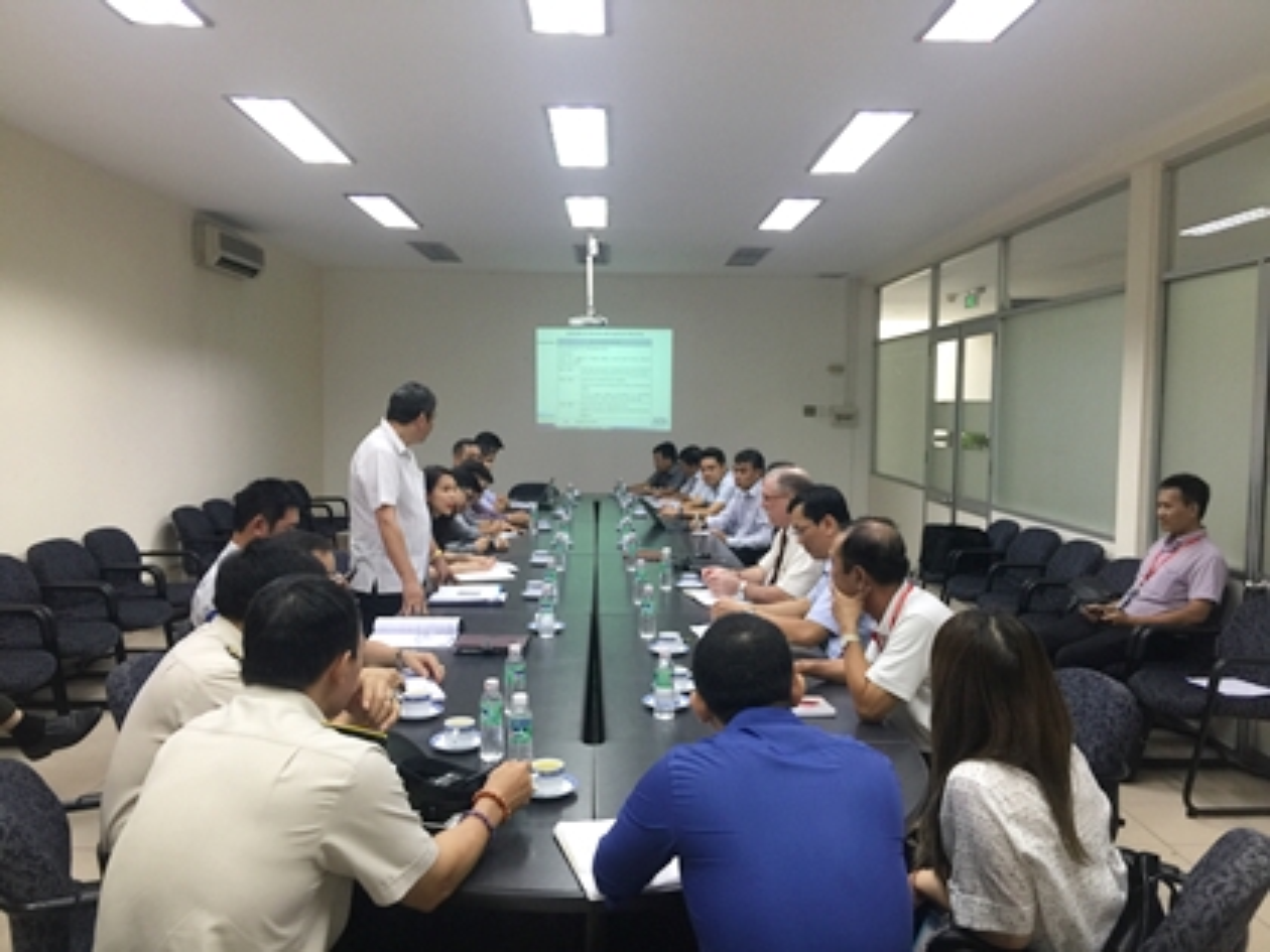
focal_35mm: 29
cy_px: 476
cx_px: 635
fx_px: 1064
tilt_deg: -3.5
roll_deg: -1.7
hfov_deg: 61.7
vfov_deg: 48.2
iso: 40
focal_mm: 4.15
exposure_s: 1/17
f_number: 2.2
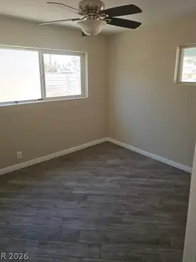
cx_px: 95
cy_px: 120
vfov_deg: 69.3
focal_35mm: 25
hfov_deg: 54.9
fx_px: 189
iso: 16
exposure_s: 1/60
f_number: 1.7
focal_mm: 6.3
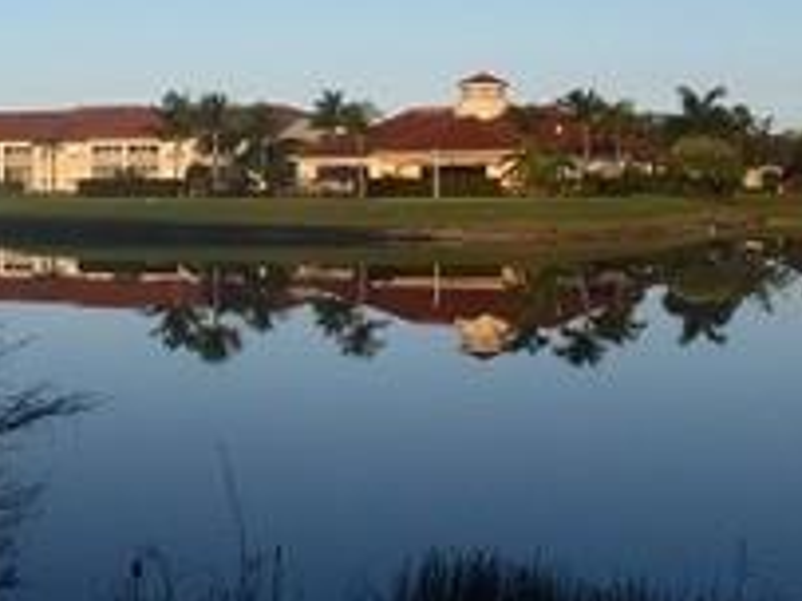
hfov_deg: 25.5
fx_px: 1737
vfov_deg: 19.5
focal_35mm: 75
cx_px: 146
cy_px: 190
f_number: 13
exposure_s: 1/80
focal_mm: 6.83
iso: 125
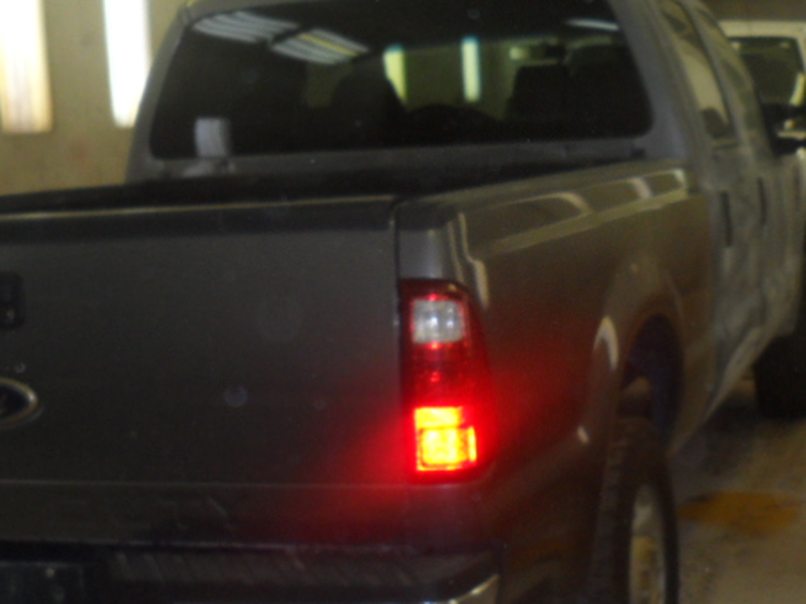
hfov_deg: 28.4
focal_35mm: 68
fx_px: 1583
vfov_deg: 21.6
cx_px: 546
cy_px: 257
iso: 100
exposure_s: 1/45
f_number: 3.5
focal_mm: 5.7
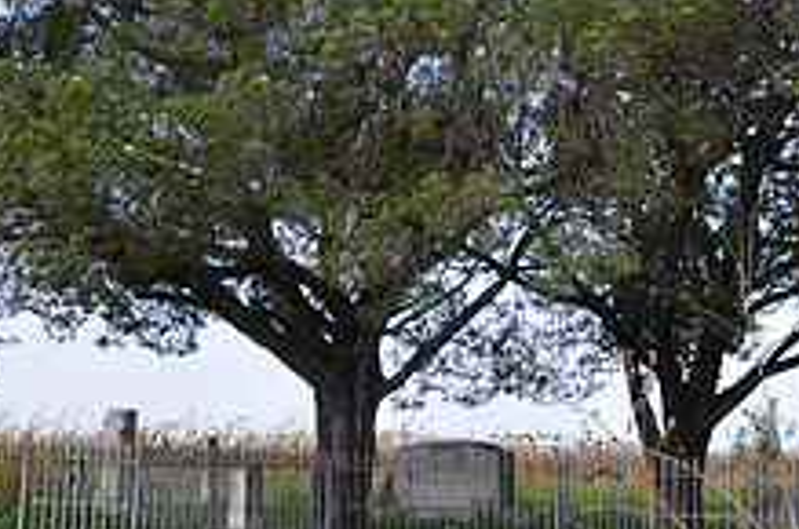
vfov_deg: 16.3
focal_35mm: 83
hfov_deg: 22.8
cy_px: 314
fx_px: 1845
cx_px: 916
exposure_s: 1/250
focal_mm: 21
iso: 100
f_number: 6.3
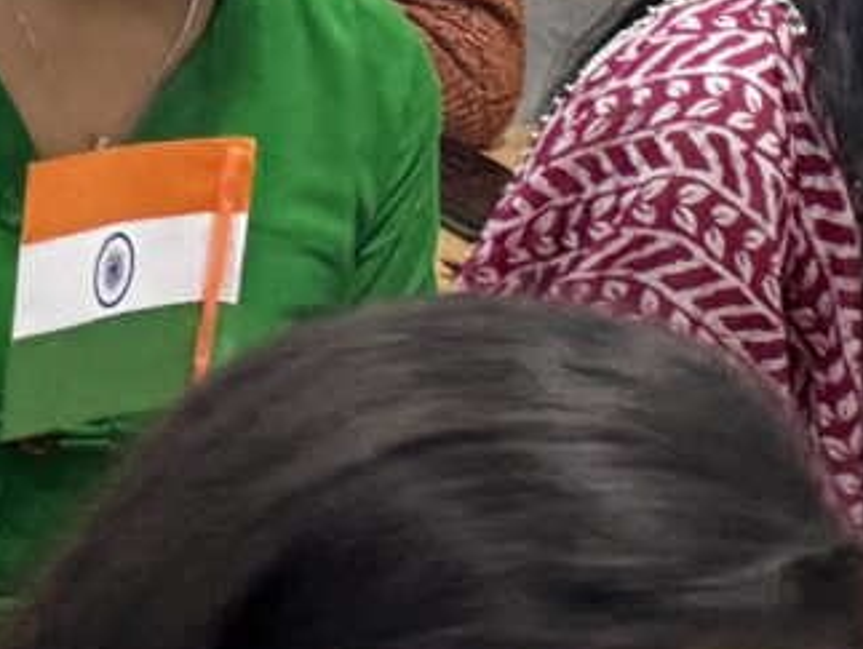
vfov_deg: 7.5
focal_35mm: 190
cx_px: -2017
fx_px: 4742
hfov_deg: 8.2
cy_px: -636
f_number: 1.78
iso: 400
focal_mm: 6.86
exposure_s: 1/60
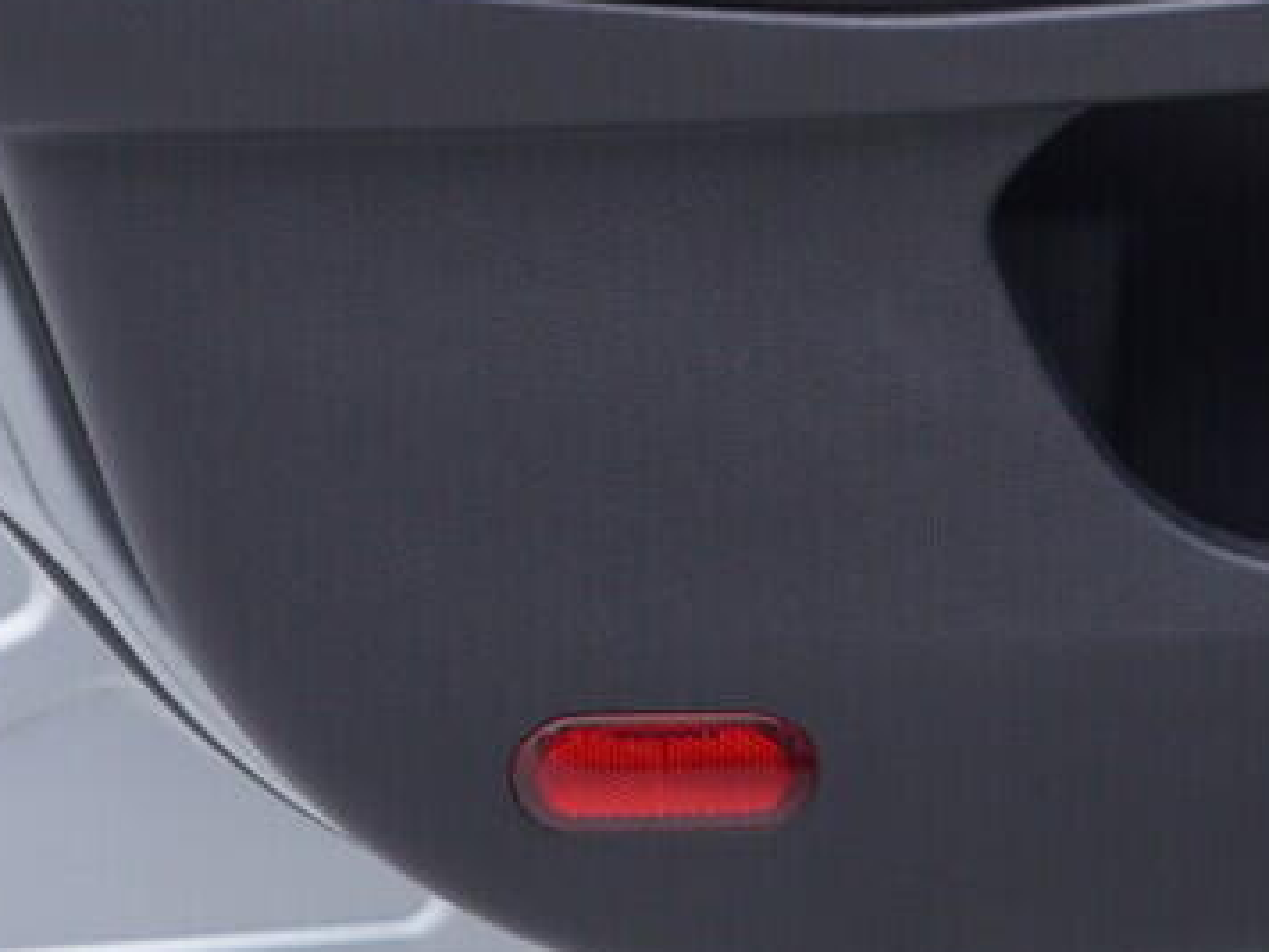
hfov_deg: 13.7
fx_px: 5132
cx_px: 1490
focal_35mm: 140
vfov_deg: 10.4
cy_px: -253
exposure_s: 1/40
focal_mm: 24
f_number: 2.8
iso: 125
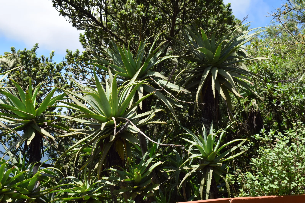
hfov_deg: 37.8
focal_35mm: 52
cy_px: 102
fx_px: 445
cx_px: 152
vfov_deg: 25.8
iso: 200
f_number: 9
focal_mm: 35
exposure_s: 1/320
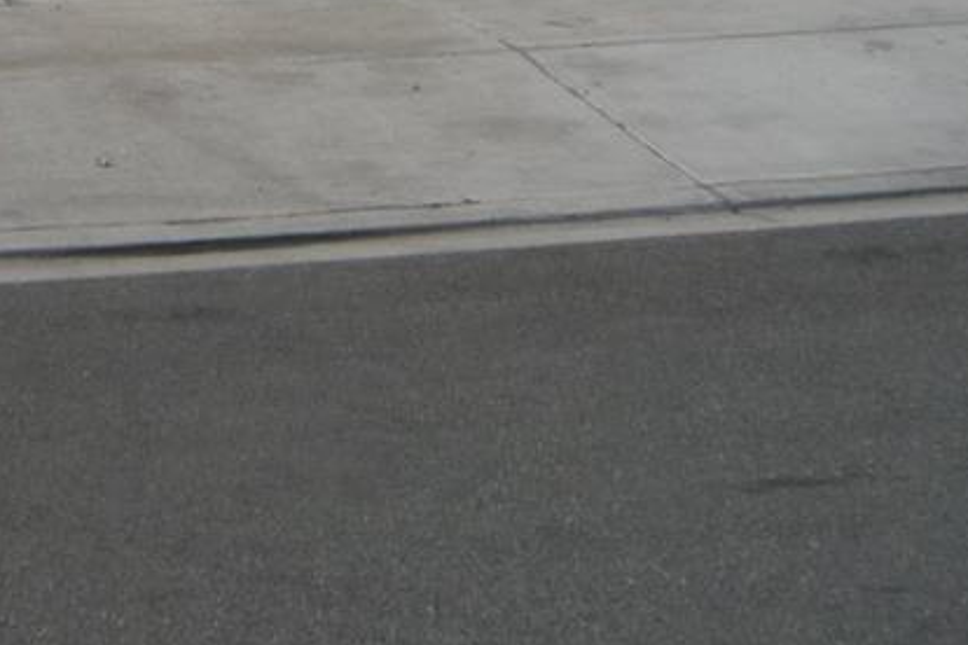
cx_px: 288
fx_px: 3038
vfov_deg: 11.4
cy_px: -470
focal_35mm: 113
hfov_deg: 18.0
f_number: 5
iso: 100
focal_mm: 5.2
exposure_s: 1/400
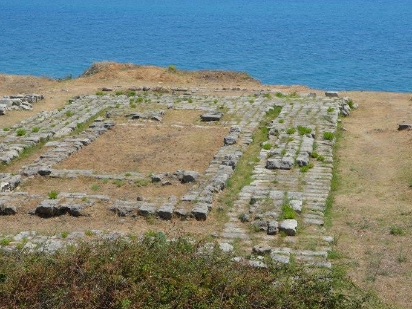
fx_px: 901
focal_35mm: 76
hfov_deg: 25.7
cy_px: 126
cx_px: 175
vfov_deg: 19.4
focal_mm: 35
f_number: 9
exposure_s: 1/320
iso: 100
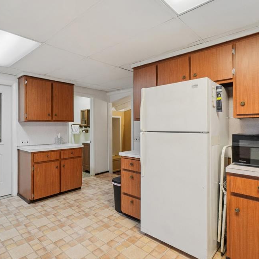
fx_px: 169
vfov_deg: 74.8
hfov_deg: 74.0
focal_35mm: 20
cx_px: 103
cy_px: 126
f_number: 8
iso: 1000
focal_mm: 10
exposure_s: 1/30
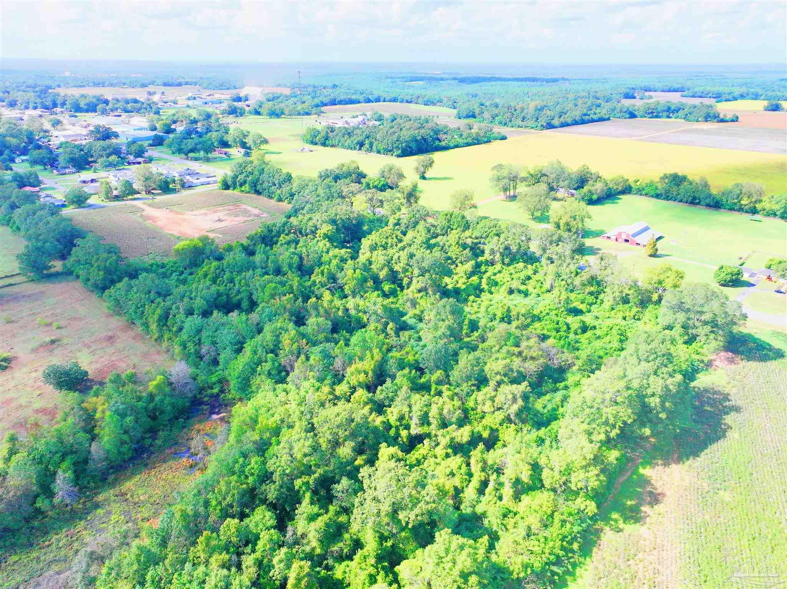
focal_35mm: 24
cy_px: 294
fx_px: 545
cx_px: 394
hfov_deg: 71.6
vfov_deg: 56.8
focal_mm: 12.29
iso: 200
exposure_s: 1/2000
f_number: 2.8
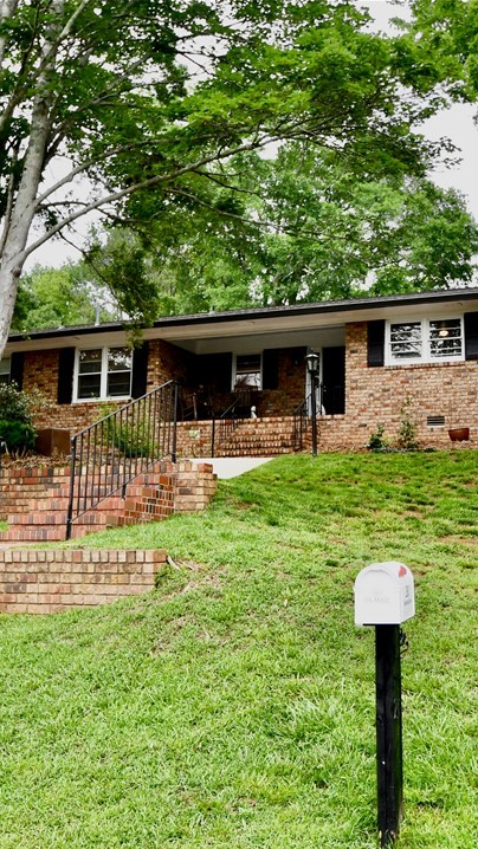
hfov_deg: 31.0
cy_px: 426
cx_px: 319
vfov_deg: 52.8
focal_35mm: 38
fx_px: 856
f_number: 5
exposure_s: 1/250
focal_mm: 16
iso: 400
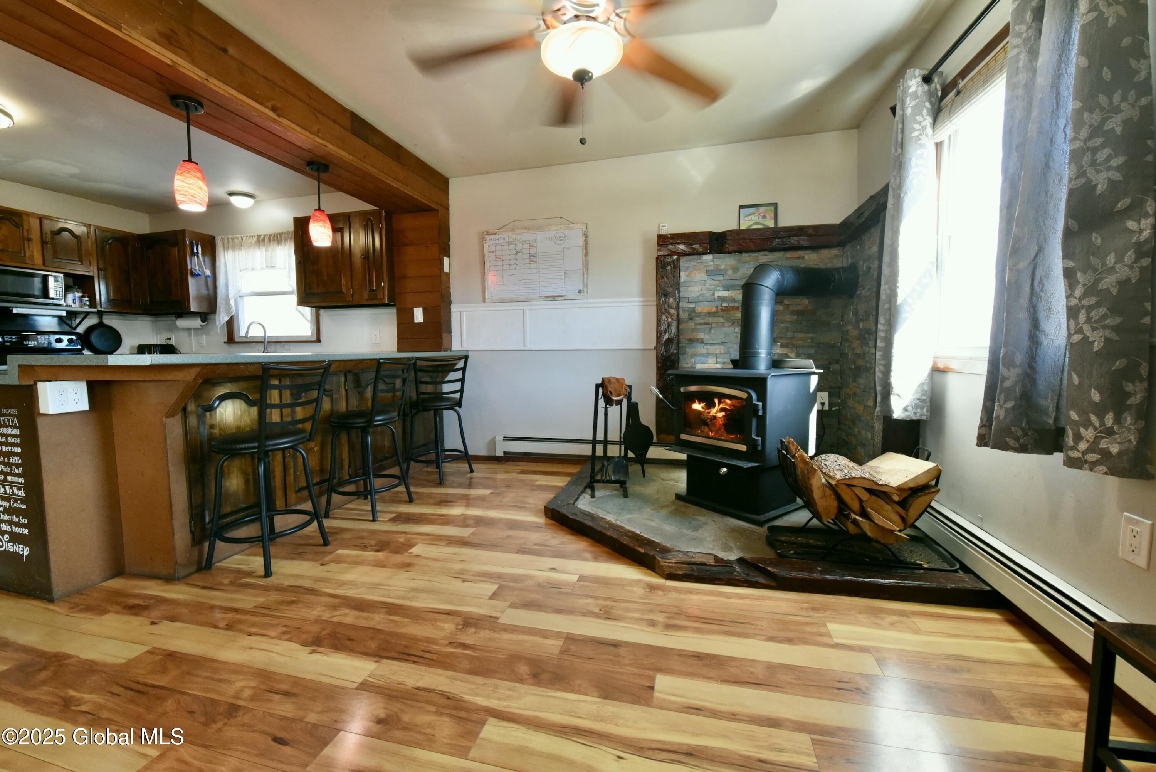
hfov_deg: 100.4
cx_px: 578
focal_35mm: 15
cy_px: 386
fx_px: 482
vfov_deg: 77.4
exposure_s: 1/50
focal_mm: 15
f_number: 10
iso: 4000
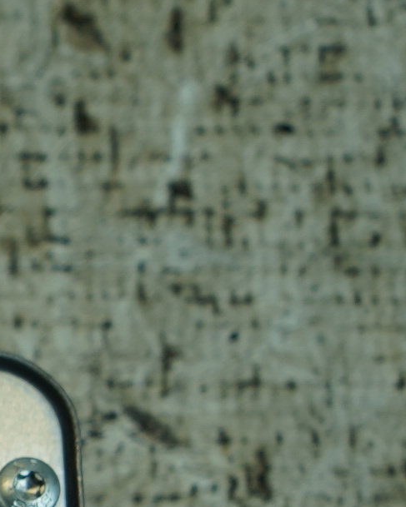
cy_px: 778
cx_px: -847
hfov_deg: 5.7
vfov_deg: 7.6
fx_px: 3756
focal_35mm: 250
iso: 125
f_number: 4
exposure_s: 1/160
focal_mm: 36
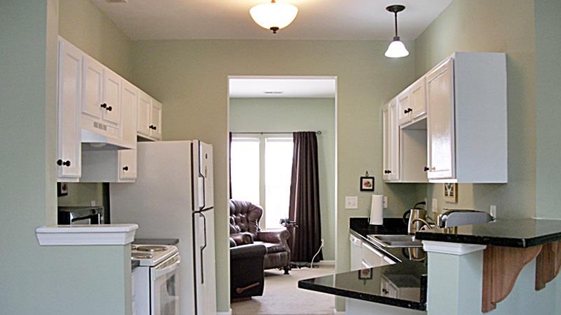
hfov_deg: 56.6
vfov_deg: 33.6
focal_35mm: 35
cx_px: 280
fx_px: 521
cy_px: 182
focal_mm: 5.7
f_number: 2.9
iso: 80
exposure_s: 1/50
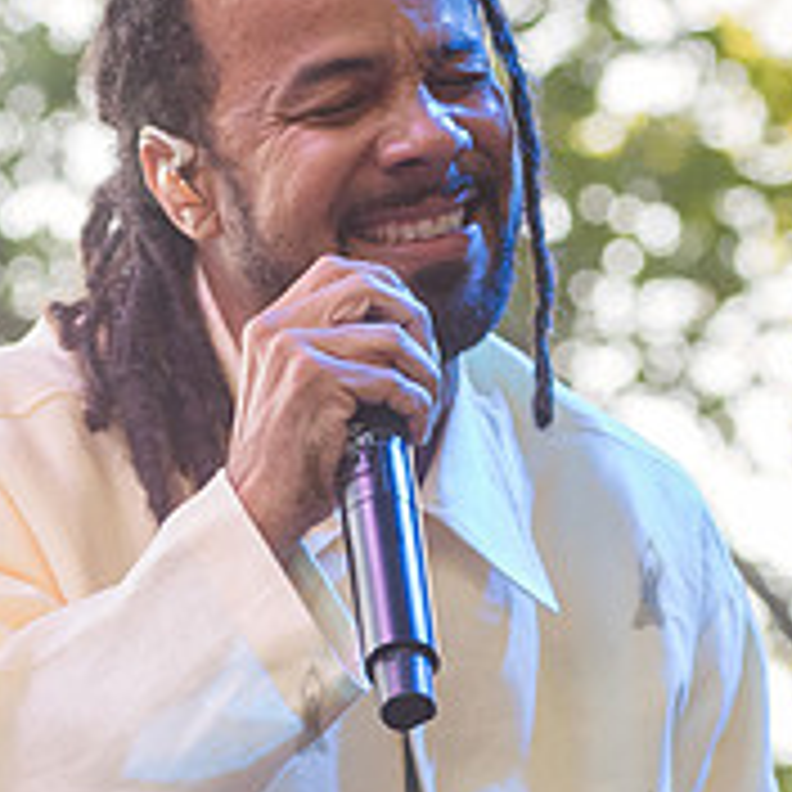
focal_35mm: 299
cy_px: 711
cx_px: 225
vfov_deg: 5.8
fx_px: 7740
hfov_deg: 5.9
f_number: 4.5
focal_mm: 92
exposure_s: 1/500
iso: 1600
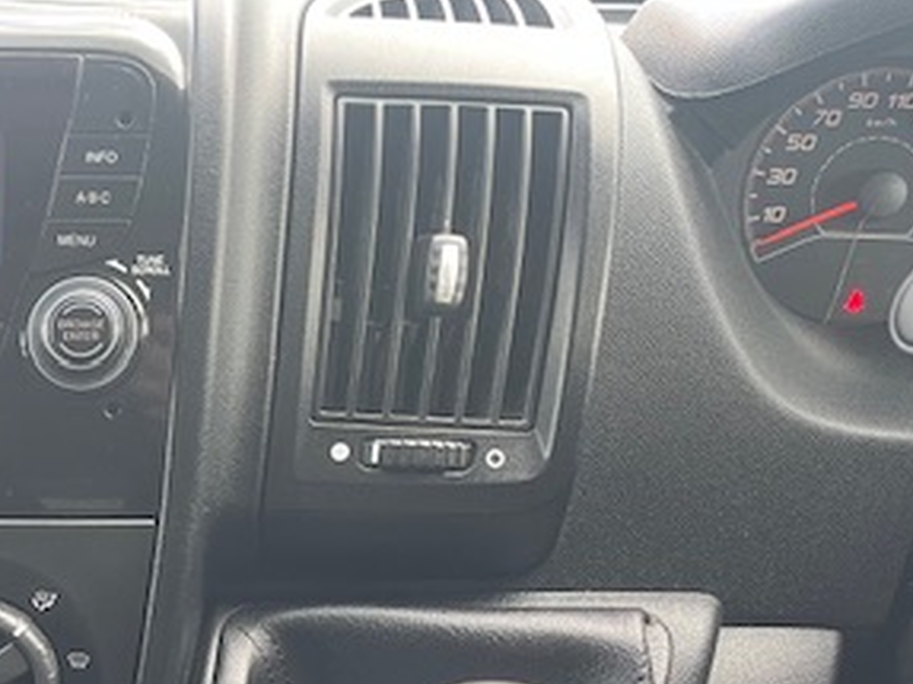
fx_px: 1529
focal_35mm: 58
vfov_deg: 23.6
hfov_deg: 29.9
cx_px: -86
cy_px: 751
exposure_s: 1/74
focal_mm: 5.1
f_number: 1.6
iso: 125
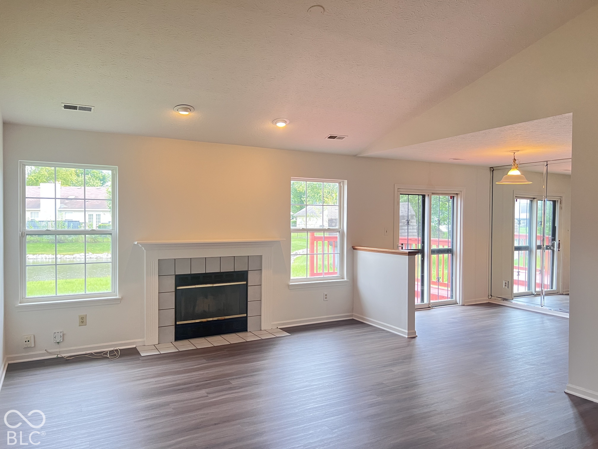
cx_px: 299
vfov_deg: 53.1
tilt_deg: -0.7
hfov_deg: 67.3
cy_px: 224
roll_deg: -0.3
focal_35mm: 26
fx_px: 449
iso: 250
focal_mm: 5.7
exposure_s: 1/60
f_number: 1.5
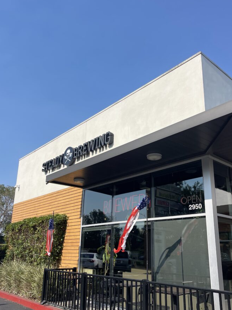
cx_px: 116
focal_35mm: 29
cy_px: 171
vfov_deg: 61.5
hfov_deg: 48.2
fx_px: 259
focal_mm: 5.1
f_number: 1.6
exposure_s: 1/4049
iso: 32
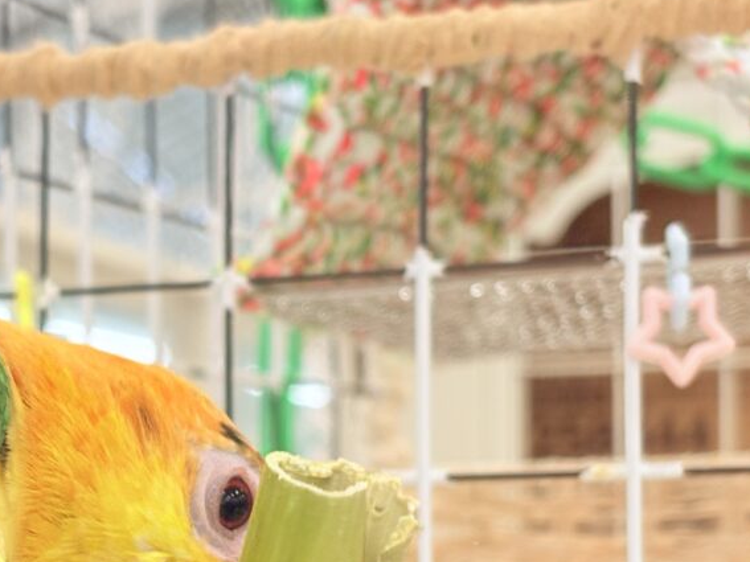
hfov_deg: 17.8
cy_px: 496
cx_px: 206
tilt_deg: +2.8
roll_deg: +1.7
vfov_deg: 13.3
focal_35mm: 110
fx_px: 2383
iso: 125
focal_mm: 5.96
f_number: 1.6
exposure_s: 1/100
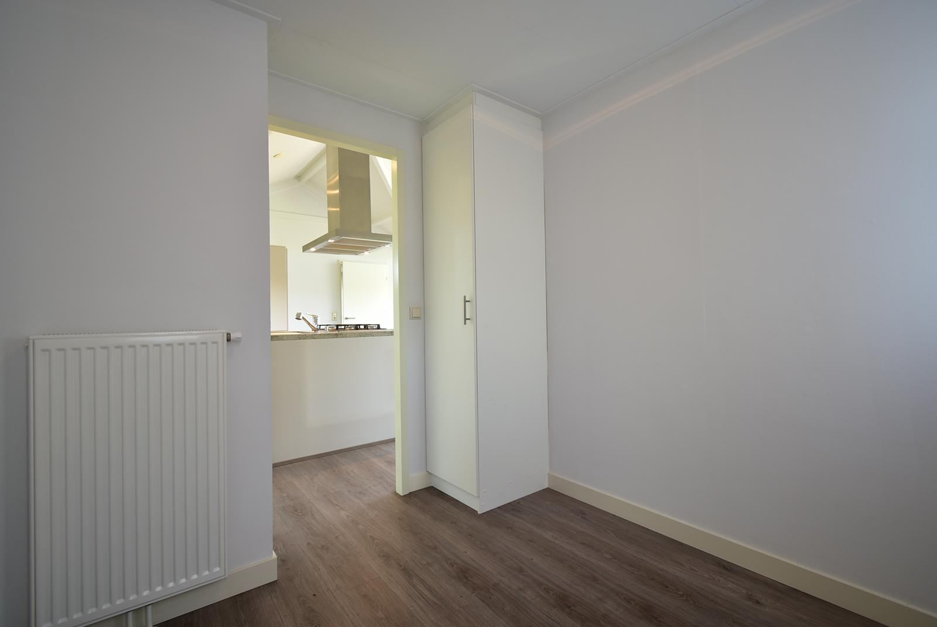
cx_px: 468
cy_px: 314
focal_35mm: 15
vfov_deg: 77.4
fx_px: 391
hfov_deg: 100.3
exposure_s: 1/6
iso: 100
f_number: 4.5
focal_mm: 10
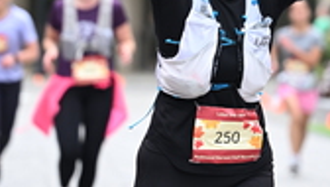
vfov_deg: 3.2
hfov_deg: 5.7
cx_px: 243
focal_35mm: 377
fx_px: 3303
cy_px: -39
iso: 640
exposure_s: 1/1600
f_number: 2.8
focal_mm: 110
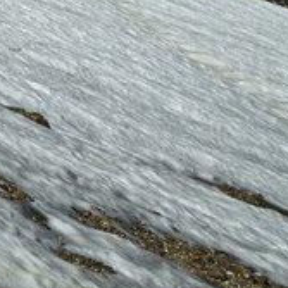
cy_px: -165
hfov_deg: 12.4
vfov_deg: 14.1
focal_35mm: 114
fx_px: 1073
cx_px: -379
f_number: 10
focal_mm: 16.6
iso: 100
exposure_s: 1/250
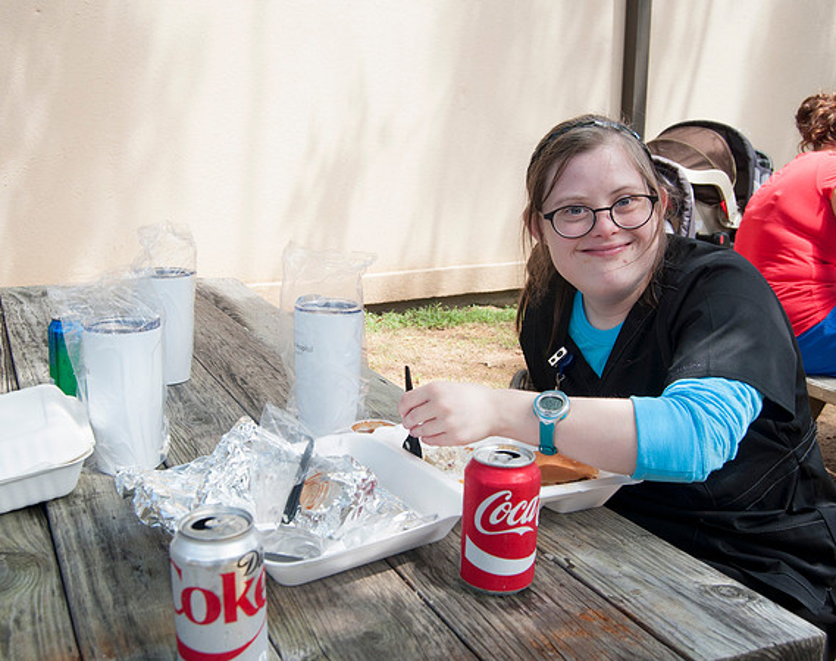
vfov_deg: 41.5
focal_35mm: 35
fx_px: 873
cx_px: 398
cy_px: 348
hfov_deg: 51.2
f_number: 5.6
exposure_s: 1/500
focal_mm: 20
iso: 200
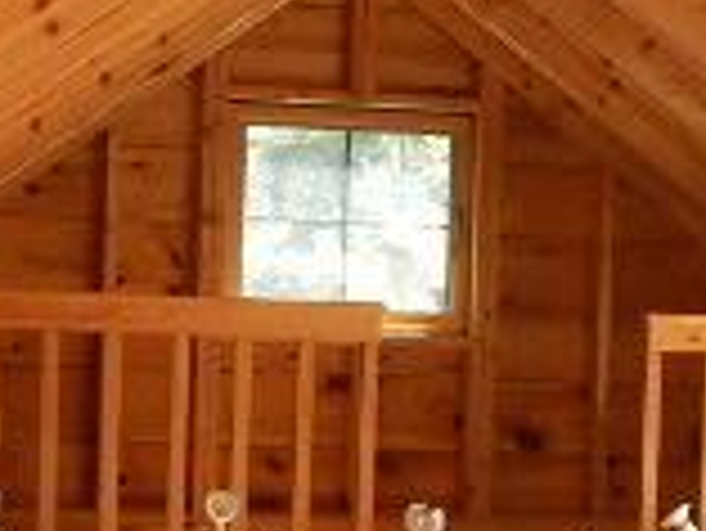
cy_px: 450
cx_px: 526
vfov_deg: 12.5
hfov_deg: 16.6
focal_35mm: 118
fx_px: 2408
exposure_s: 1/125
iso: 400
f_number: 3.3
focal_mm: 5.2
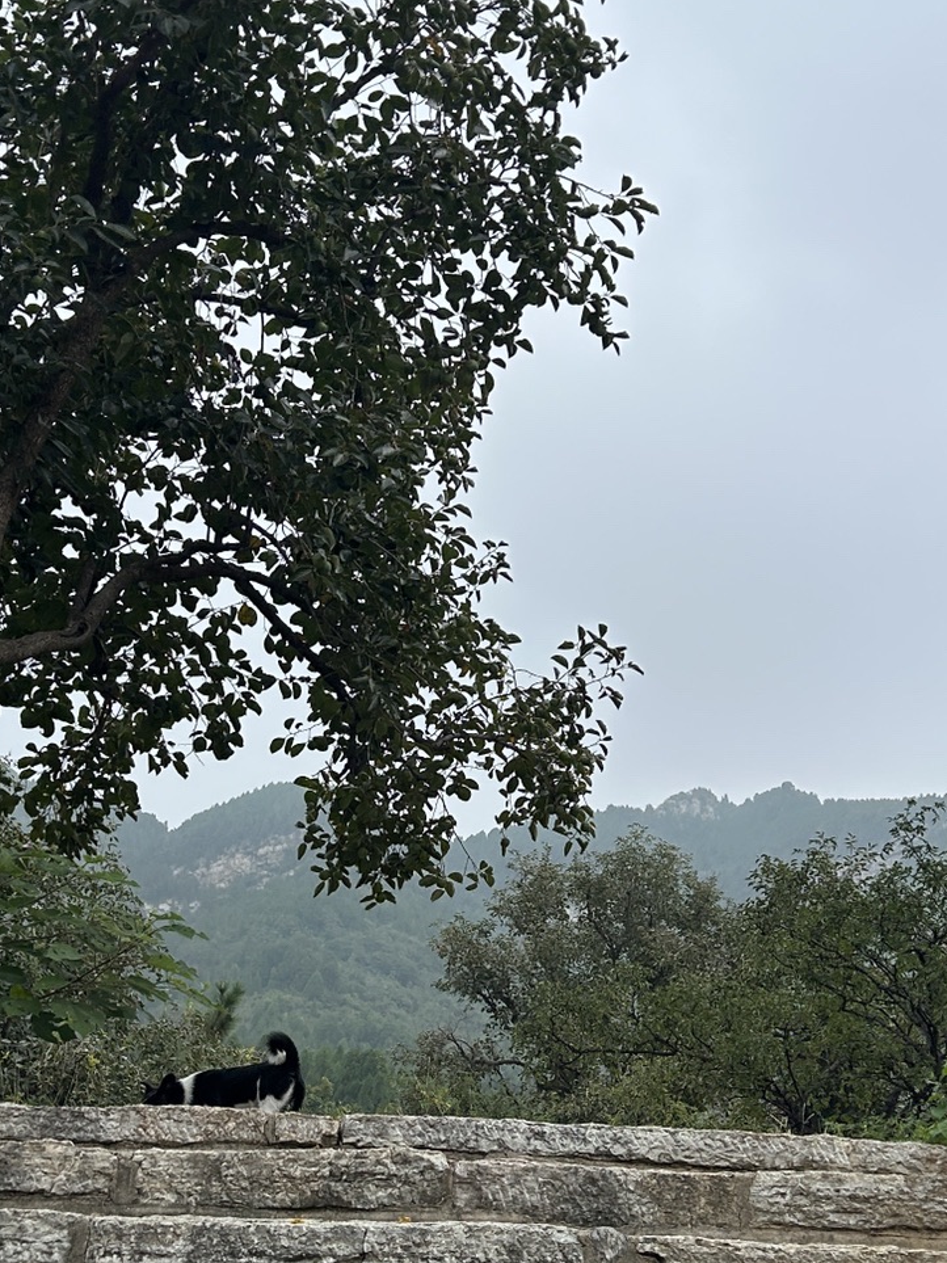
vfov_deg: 35.5
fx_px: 1970
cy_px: 740
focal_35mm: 54
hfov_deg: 27.0
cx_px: 449
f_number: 1.5
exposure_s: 1/3704
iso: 50
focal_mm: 5.7
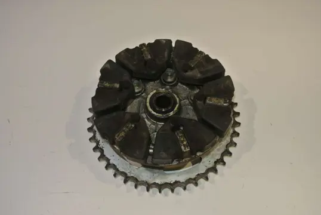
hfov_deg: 48.4
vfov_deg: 33.5
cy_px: 108
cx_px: 160
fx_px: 357
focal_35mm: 40
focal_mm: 15.1
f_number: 4.2
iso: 200
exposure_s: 1/60
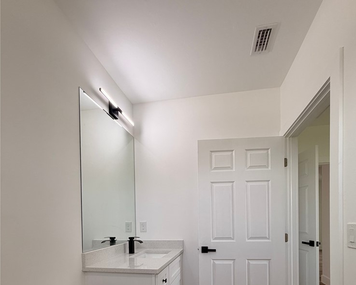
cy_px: 222
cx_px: 185
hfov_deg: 83.2
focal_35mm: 19
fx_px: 200
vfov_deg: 65.4
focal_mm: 2.22
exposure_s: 1/121
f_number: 2.2
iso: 100
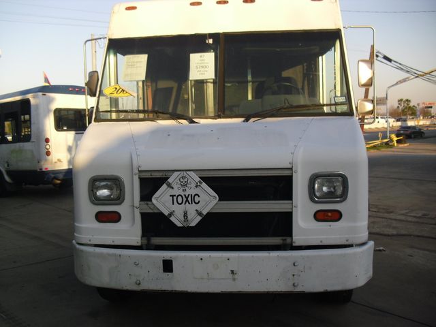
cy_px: 164
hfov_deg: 51.4
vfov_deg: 39.7
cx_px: 218
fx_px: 453
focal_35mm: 36
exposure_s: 1/80
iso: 100
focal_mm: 6.3
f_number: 7.8
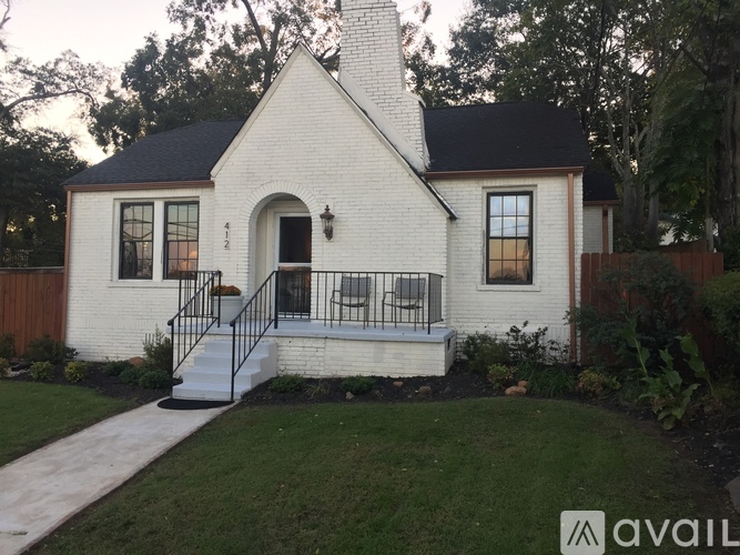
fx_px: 620
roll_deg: -2.4
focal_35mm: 29
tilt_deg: +3.6
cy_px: 278
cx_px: 370
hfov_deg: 61.7
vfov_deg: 48.2
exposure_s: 1/120
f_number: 2.2
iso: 50
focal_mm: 4.15
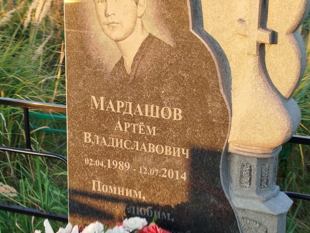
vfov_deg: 56.8
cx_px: 155
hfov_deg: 71.6
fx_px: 215
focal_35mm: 24
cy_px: 116
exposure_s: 1/50
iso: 50
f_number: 1.7
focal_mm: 5.31
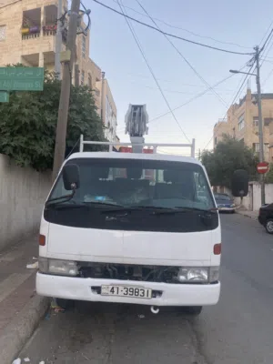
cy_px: 182
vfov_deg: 67.3
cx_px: 136
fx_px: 273
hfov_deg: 53.1
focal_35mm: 26
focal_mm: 4.25
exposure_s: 1/122
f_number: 1.8
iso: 40
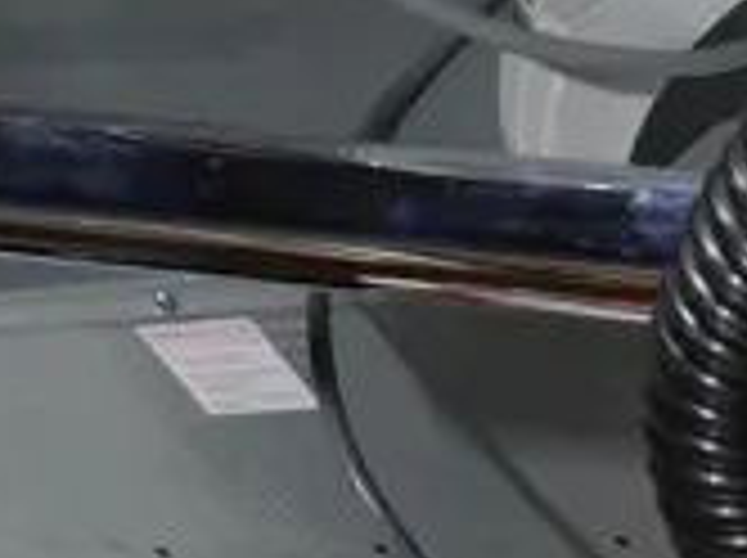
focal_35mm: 173
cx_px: 1701
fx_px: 3728
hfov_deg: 10.2
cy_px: 666
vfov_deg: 8.5
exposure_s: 1/60
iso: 500
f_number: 7.1
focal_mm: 14
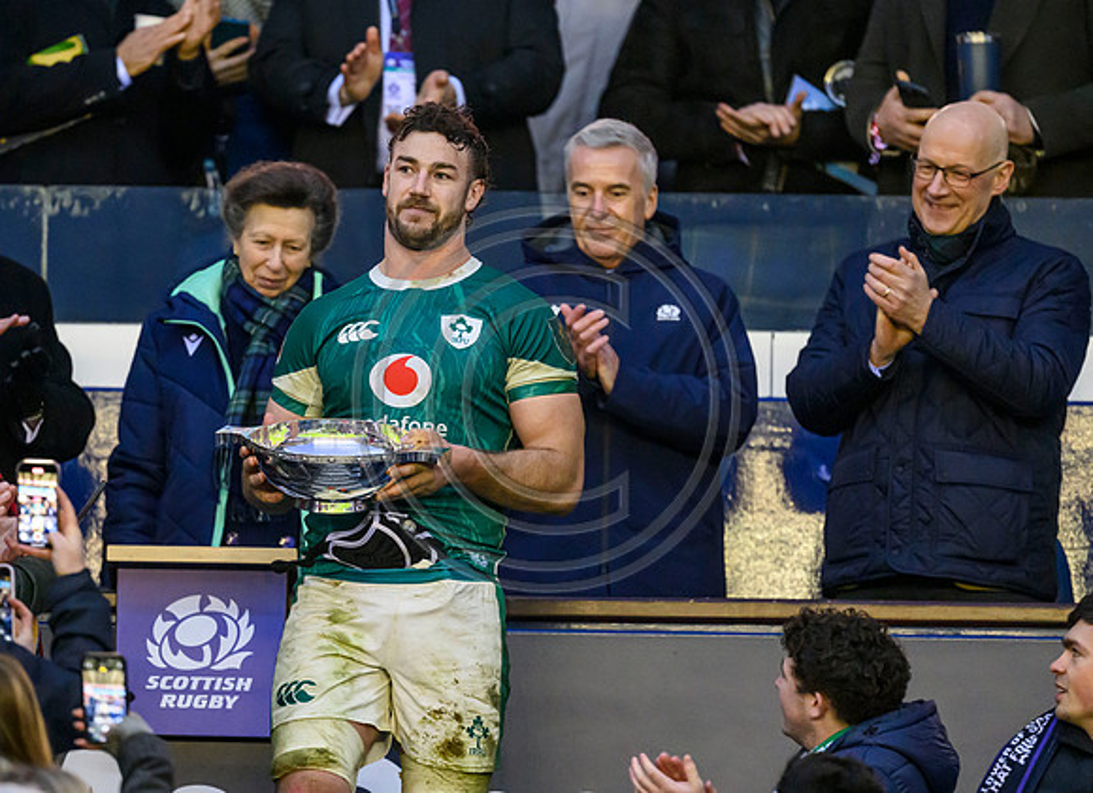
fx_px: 17061
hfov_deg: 3.7
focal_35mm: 547
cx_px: 429
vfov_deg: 2.7
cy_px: 397
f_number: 2.8
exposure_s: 1/500
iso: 8000
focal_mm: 400
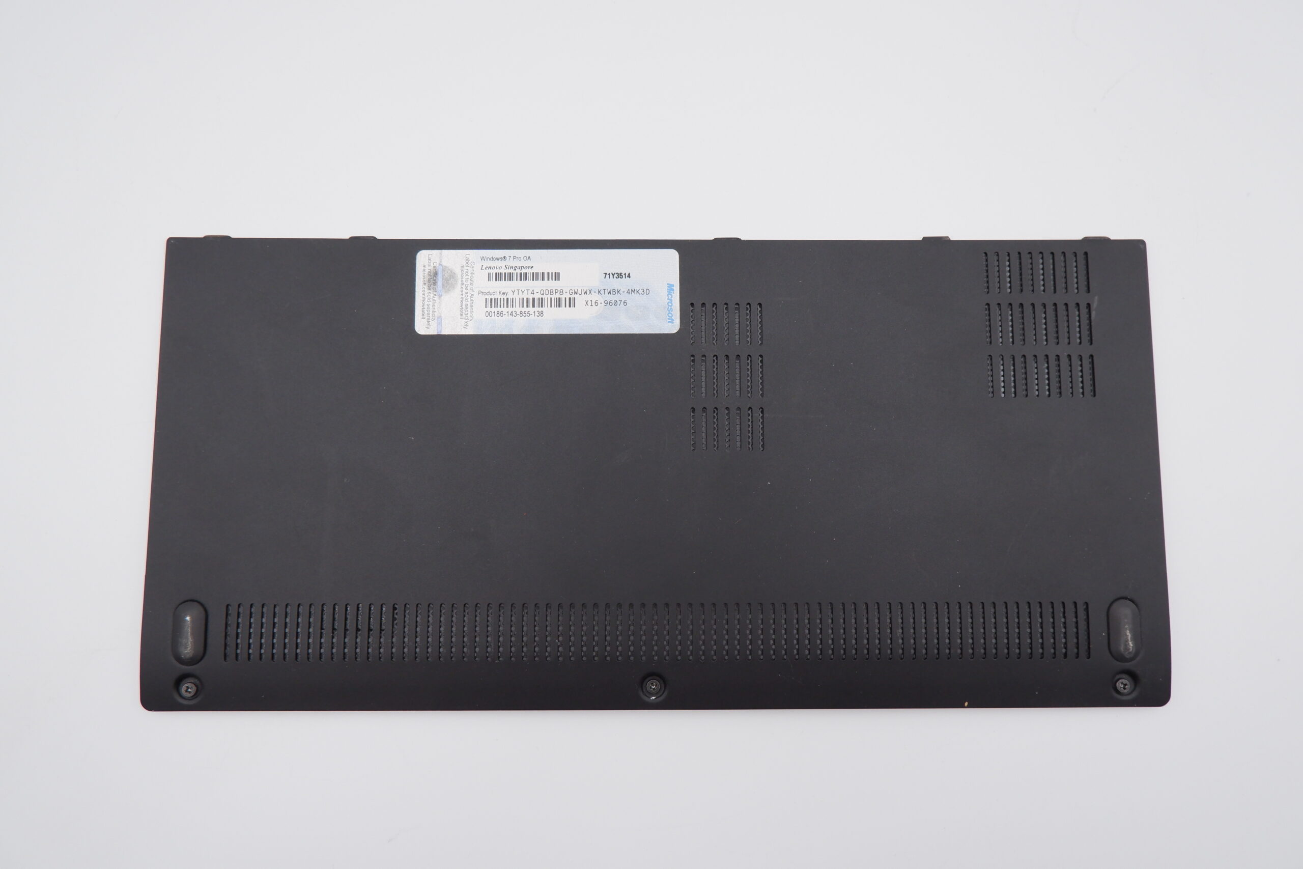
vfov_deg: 55.1
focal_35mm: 23
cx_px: 652
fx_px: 832
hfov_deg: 76.1
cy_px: 434
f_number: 5.6
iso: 800
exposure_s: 1/220
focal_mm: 15
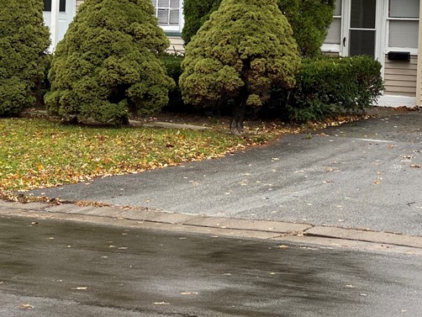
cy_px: 36
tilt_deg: +0.1
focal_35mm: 106
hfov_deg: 18.5
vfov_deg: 13.9
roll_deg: -2.7
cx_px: 269
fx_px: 1293
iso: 32
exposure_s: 1/122
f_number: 2
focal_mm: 6
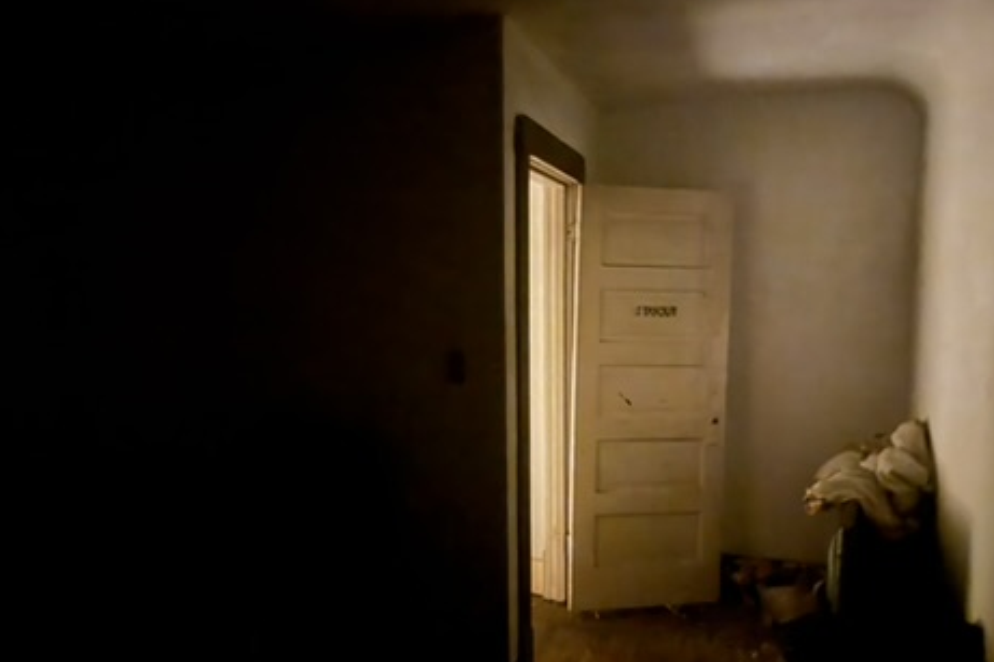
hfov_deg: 69.4
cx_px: 496
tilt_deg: -6.3
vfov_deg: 49.4
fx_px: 718
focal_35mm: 26
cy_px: 369
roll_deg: +0.9
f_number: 1.78
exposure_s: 1/2
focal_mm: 6.76
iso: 8000
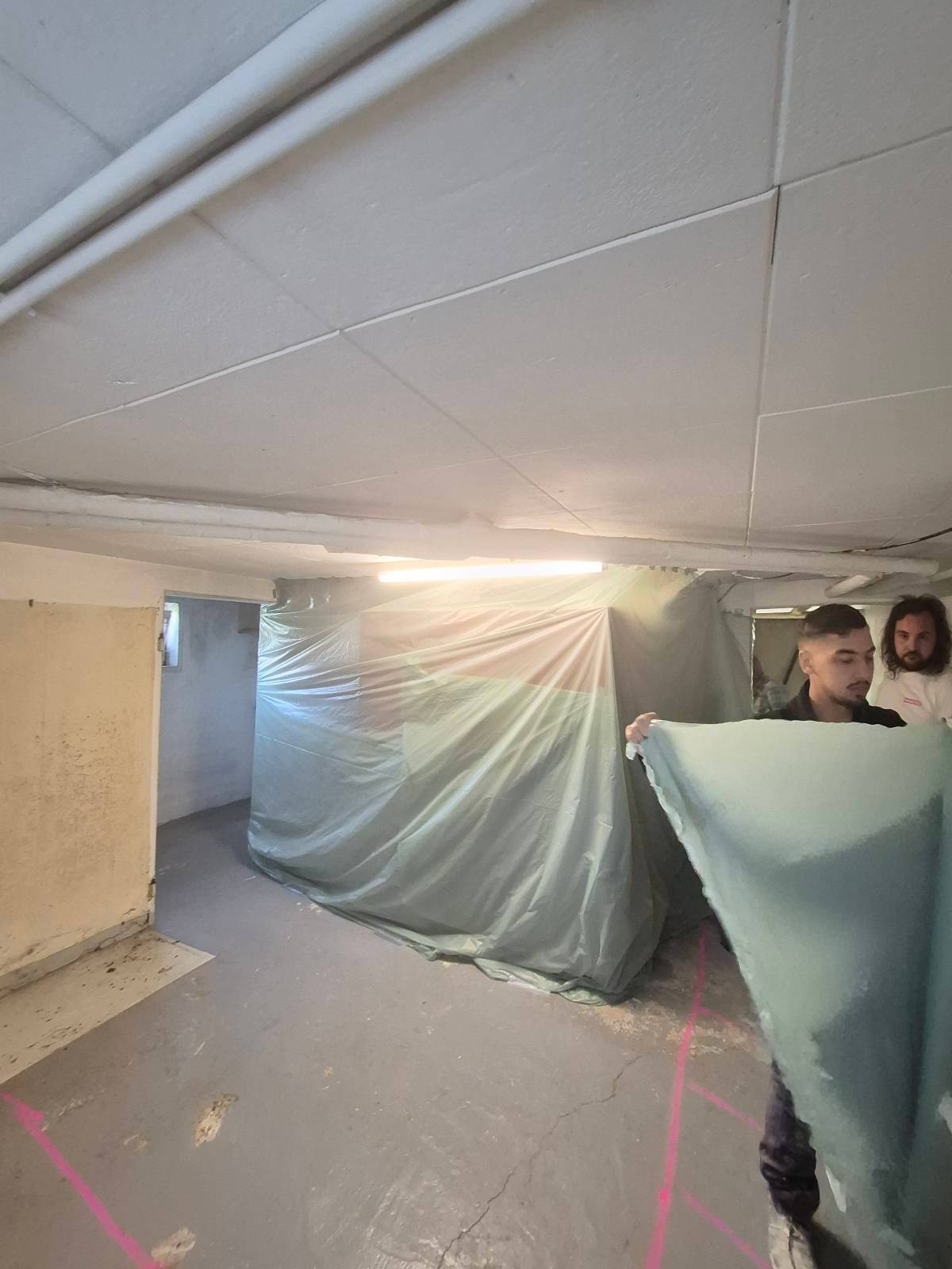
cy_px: 634
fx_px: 477
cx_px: 476
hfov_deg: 89.9
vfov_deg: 106.2
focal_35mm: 13
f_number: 2.2
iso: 1000
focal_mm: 1.74
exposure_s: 1/50
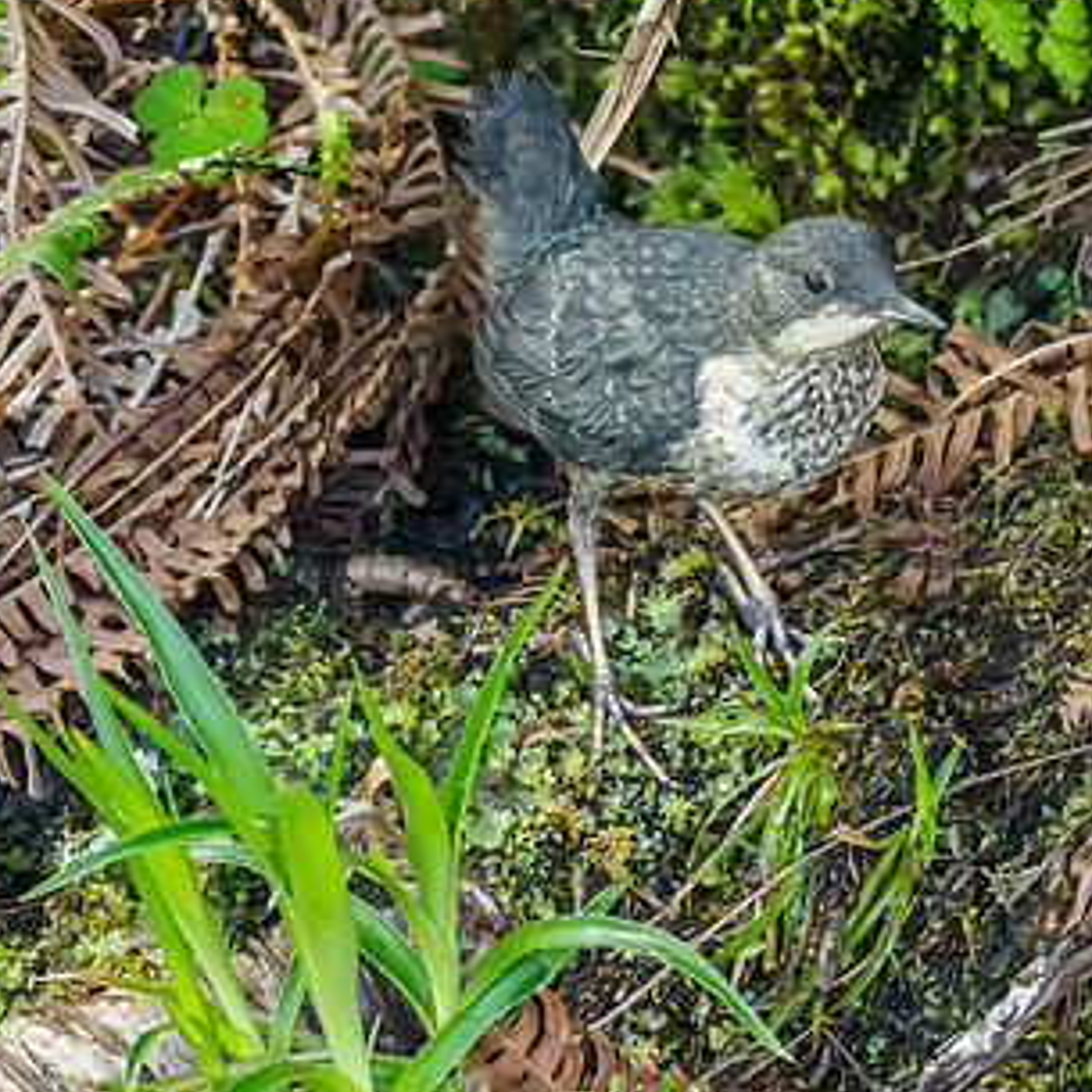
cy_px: 462
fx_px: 40259
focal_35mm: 1128
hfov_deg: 1.6
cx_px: 752
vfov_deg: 1.6
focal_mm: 300
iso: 6400
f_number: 4.5
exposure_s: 1/800
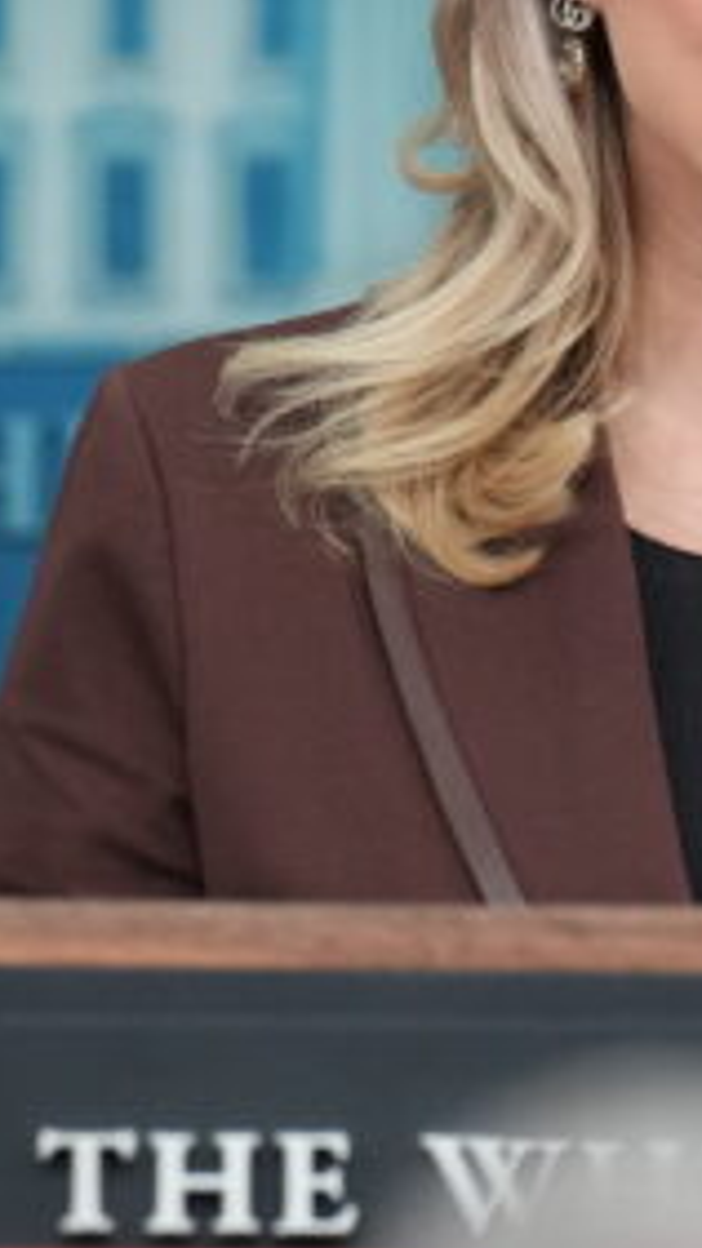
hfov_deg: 1.5
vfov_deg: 2.7
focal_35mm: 806
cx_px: 951
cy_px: 351
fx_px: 26680
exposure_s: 1/640
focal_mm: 200
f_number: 3.2
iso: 2500
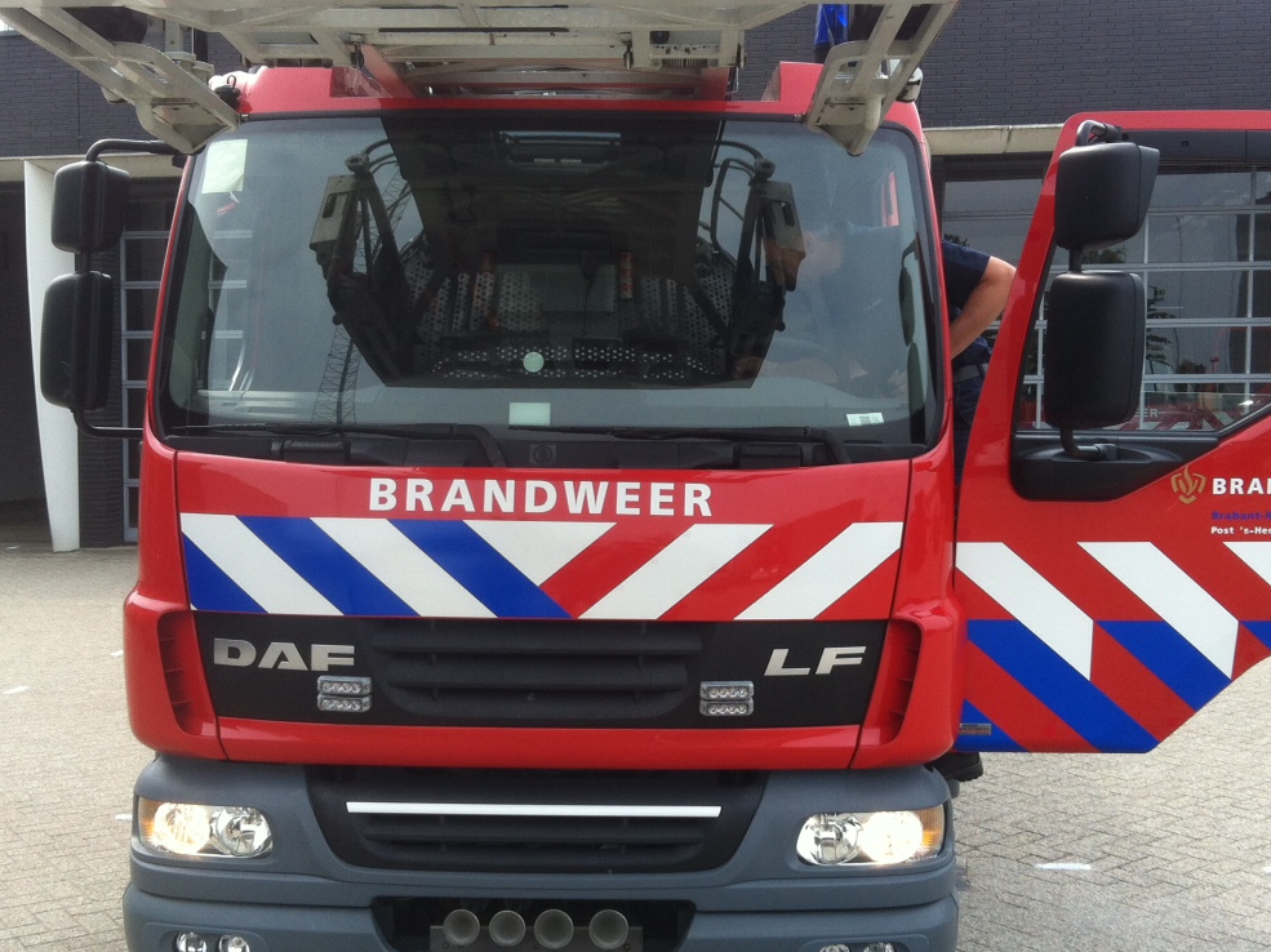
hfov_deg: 41.2
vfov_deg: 31.5
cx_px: 618
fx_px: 1688
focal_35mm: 46
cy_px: 495
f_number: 2.8
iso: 80
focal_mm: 3.85
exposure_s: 1/408
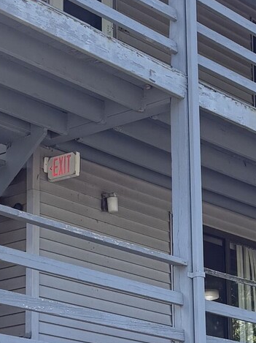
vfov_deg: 16.6
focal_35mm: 118
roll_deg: +0.2
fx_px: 1165
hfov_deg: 12.5
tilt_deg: +12.8
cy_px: 265
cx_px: 130
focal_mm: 6.76
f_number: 1.78
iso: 100
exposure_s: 1/955
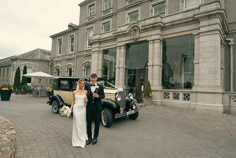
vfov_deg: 53.2
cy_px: 79
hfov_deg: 73.7
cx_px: 118
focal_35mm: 24
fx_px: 157
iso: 125
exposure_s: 1/500
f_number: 3.5
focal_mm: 24
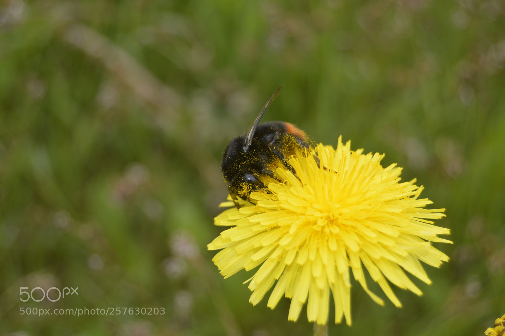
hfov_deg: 24.6
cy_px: 168
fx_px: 1156
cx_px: 252
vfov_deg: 16.5
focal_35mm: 82
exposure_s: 1/200
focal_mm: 55
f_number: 6.3
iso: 100
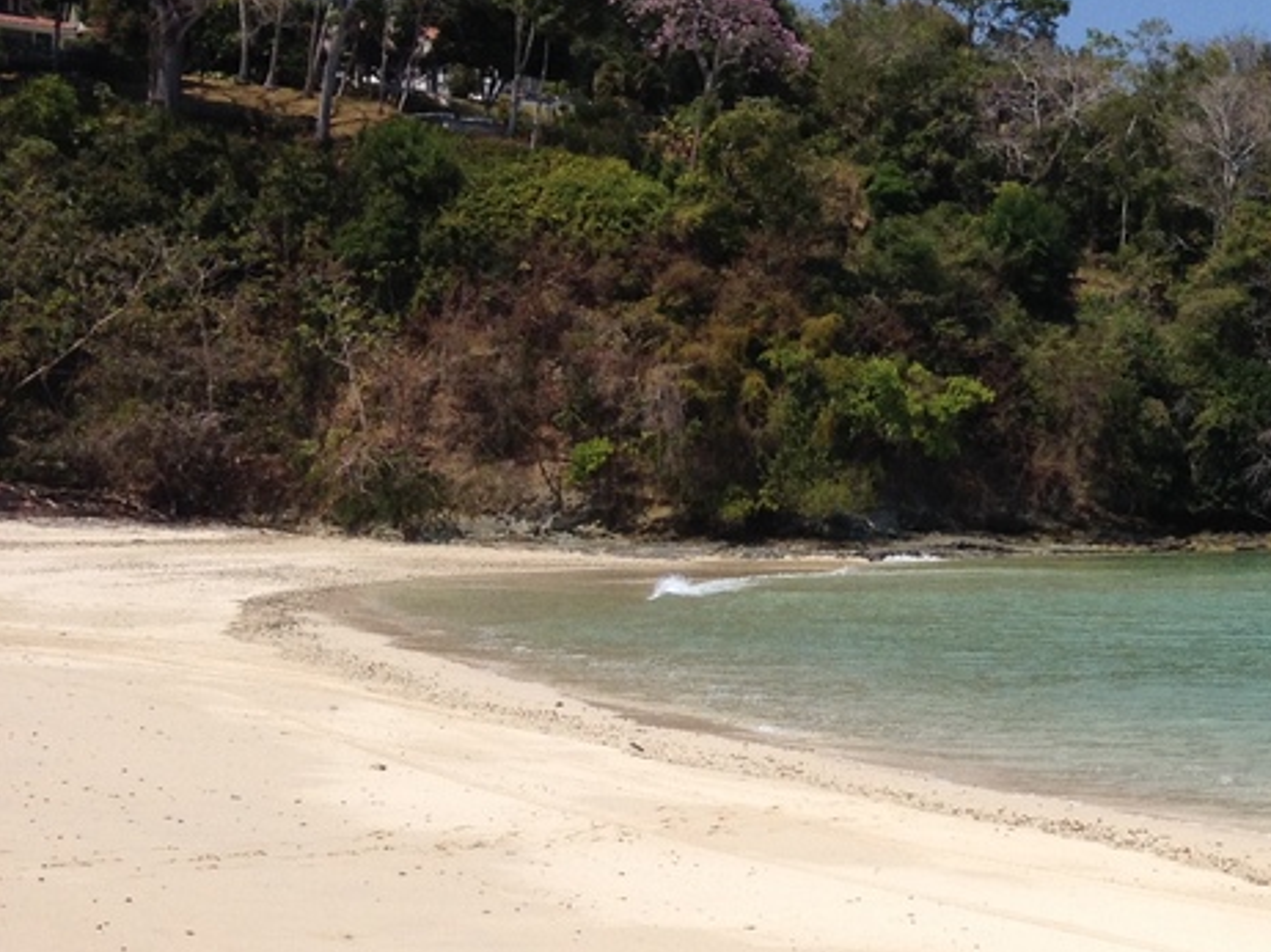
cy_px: 451
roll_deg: +0.6
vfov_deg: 16.2
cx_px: 1648
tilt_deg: -1.7
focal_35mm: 91
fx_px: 3340
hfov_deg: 19.8
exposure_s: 1/3247
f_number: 2.4
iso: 50
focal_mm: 4.28
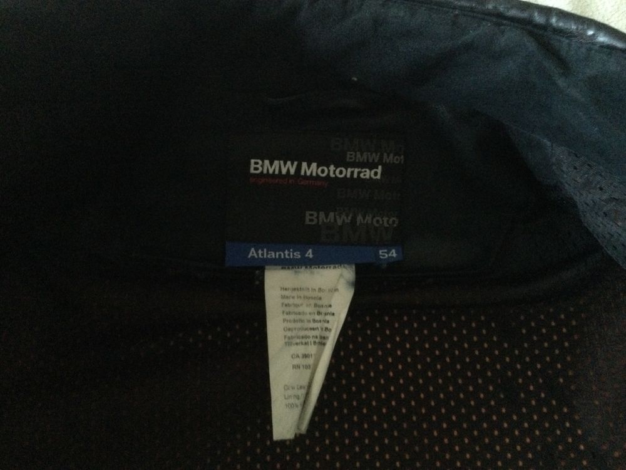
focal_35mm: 31
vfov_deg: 45.4
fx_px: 561
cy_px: 235
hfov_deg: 58.4
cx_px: 313
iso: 800
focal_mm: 3.3
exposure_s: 1/17
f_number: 2.4
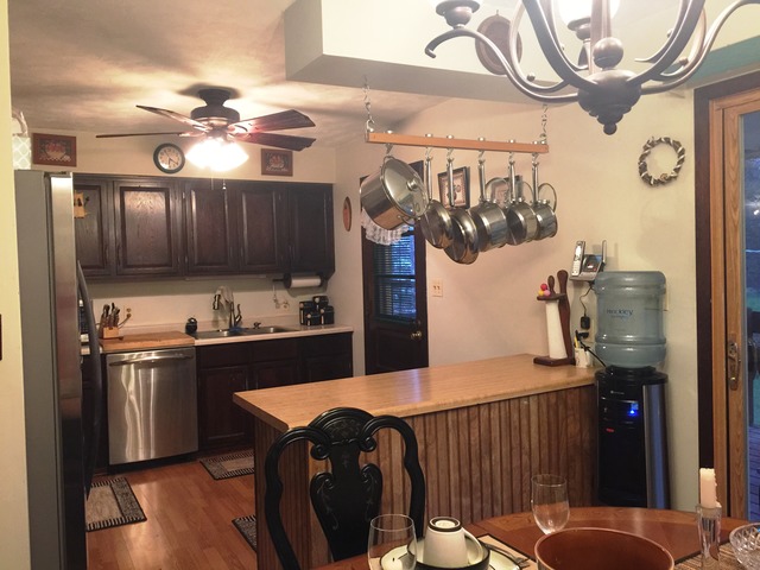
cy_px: 285
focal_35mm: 29
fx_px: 637
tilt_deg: -3.2
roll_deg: +0.7
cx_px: 380
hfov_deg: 61.7
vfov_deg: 48.2
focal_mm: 4.15
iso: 100
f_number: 2.2
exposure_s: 1/15
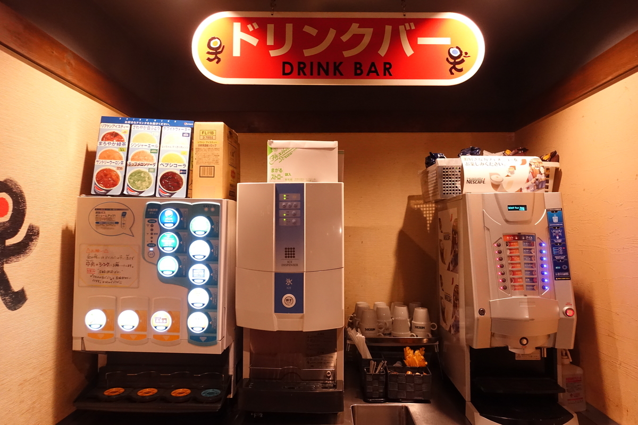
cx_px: 319
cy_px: 212
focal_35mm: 24
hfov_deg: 73.7
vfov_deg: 53.1
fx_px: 425
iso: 1600
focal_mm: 8.8
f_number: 2.8
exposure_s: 1/40
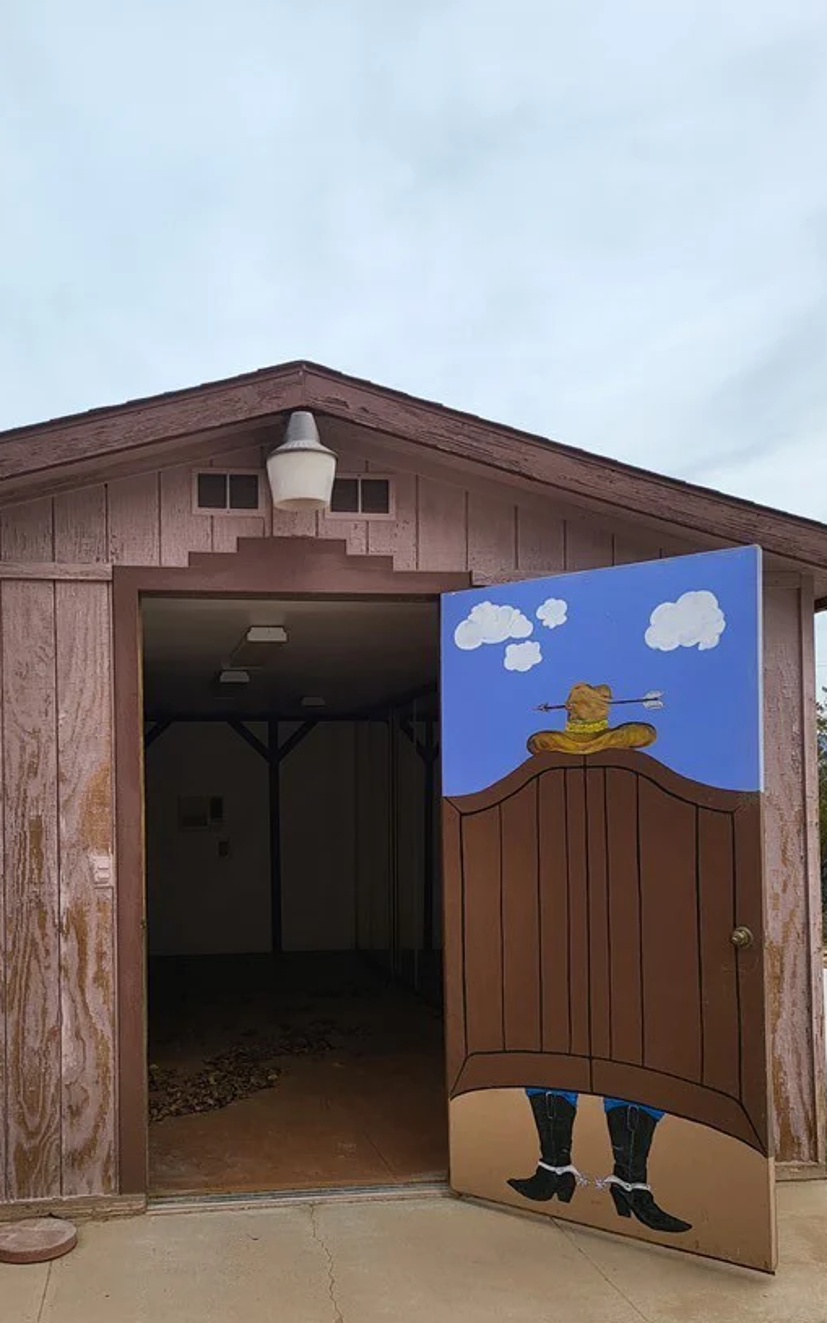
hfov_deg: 38.9
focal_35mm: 32
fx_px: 1154
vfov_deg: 59.4
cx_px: 266
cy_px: 754
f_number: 1.8
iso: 40
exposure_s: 1/1468
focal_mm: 5
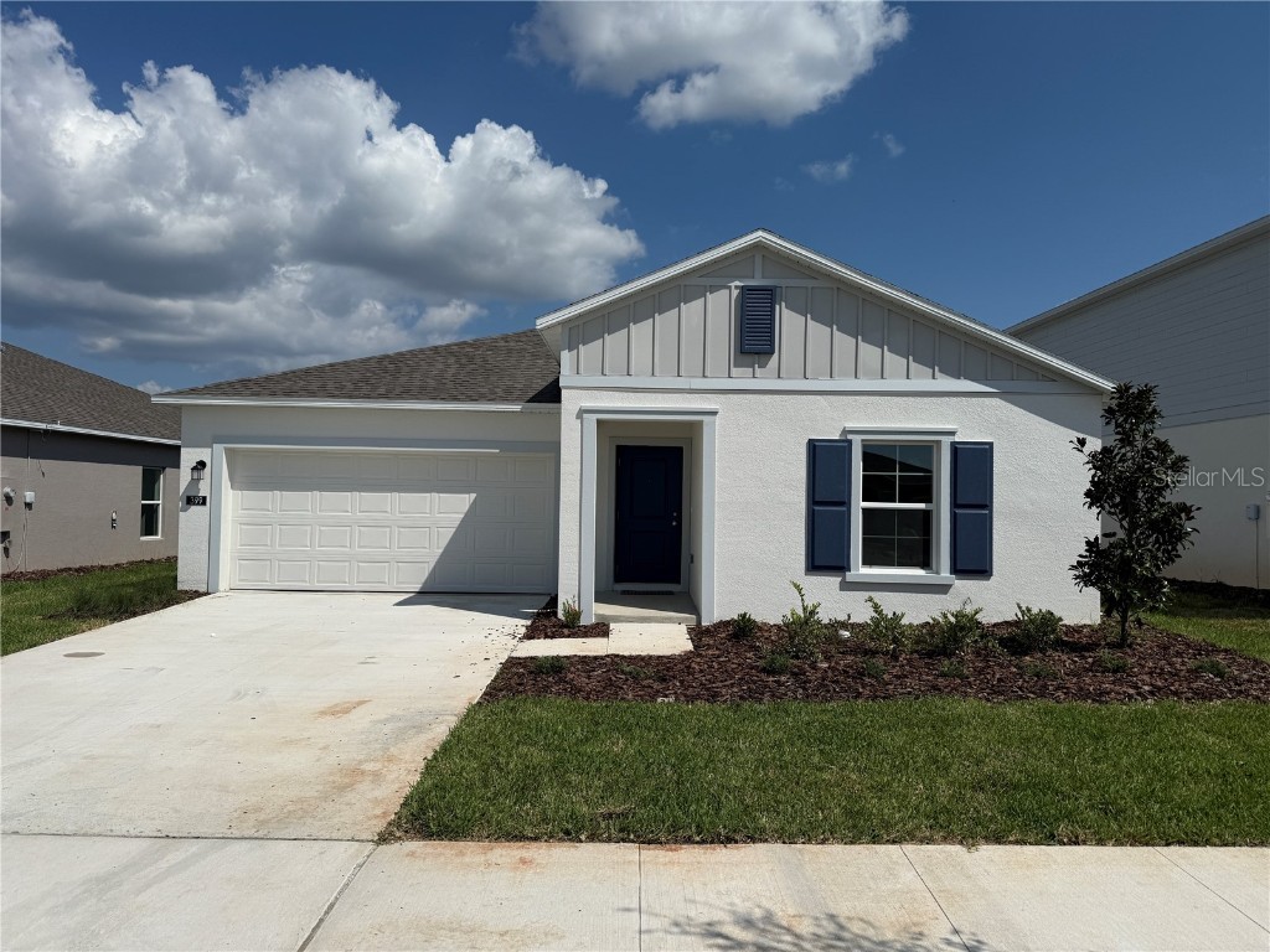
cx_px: 635
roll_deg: -1.0
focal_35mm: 24
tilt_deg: +1.1
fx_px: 881
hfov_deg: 71.6
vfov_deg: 56.8
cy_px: 476
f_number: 1.78
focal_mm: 6.76
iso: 80
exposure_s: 1/11905
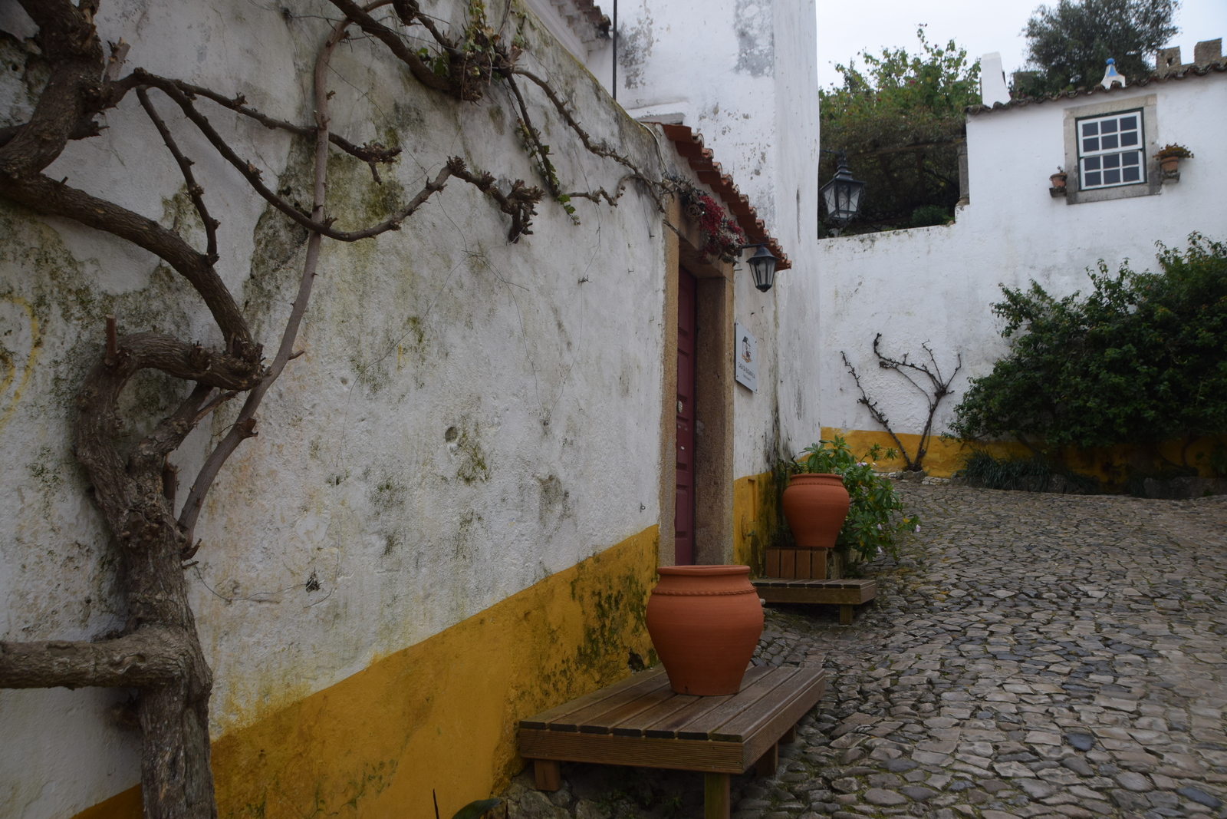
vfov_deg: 47.9
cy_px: 410
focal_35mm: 27
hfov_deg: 67.4
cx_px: 614
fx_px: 920
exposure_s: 1/250
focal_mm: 18
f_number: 8
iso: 400
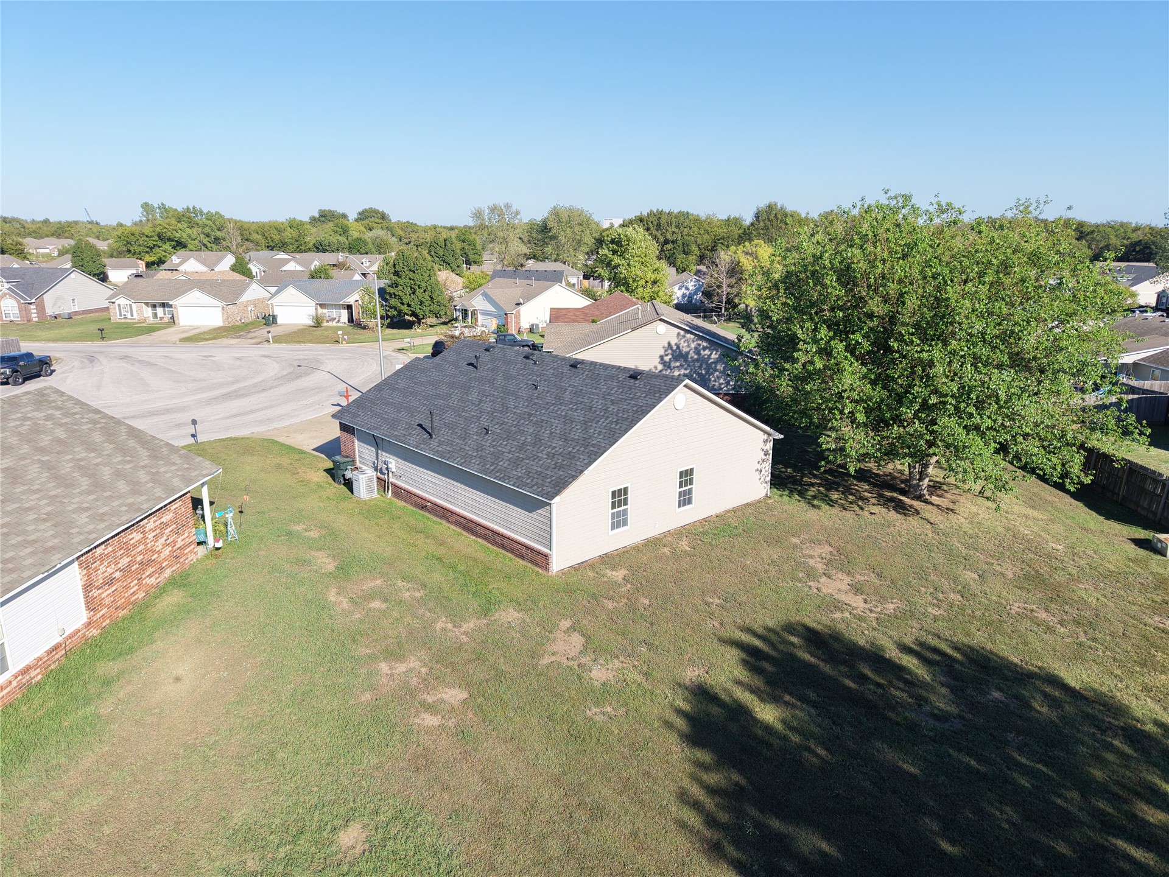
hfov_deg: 71.6
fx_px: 810
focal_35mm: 24
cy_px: 438
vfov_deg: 56.8
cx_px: 584
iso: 270
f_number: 1.8
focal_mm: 8.67
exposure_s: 1/3000
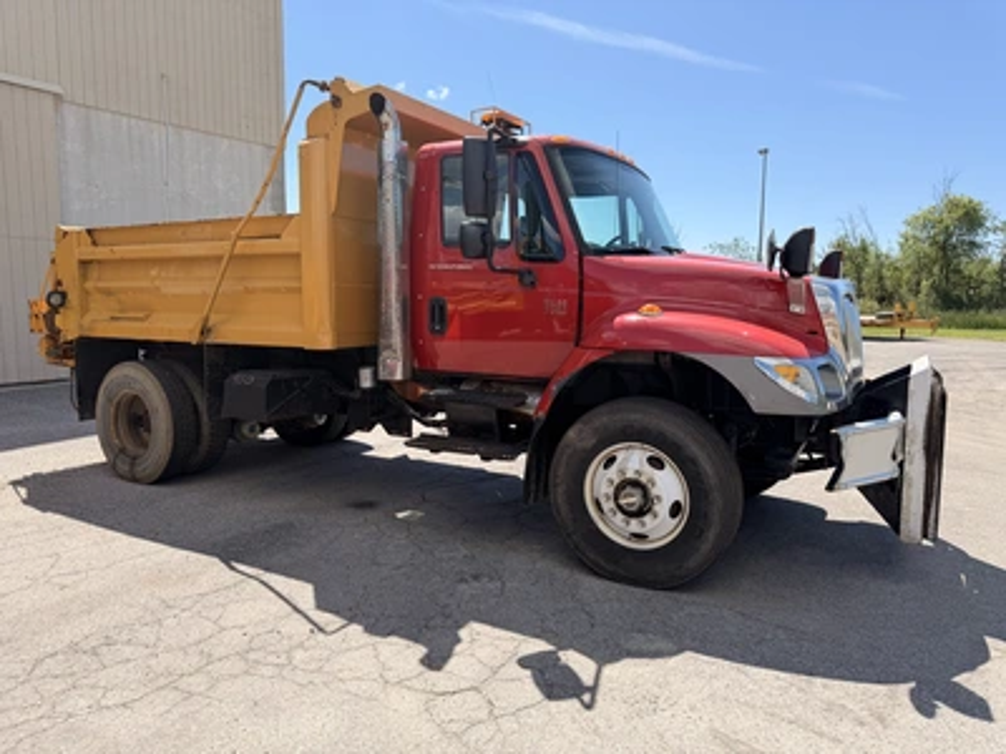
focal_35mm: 24
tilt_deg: -5.2
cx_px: 503
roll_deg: -1.1
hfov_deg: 71.6
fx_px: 697
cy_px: 377
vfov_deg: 56.8
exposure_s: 1/2907
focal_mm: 6.76
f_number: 1.78
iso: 80
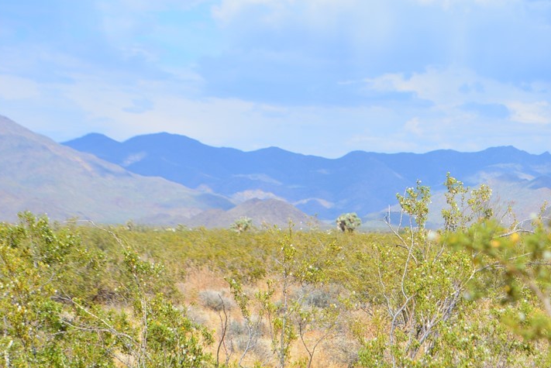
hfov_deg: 16.2
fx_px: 1926
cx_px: 412
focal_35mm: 126
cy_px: 169
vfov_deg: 10.9
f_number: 10
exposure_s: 1/400
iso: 200
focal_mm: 55
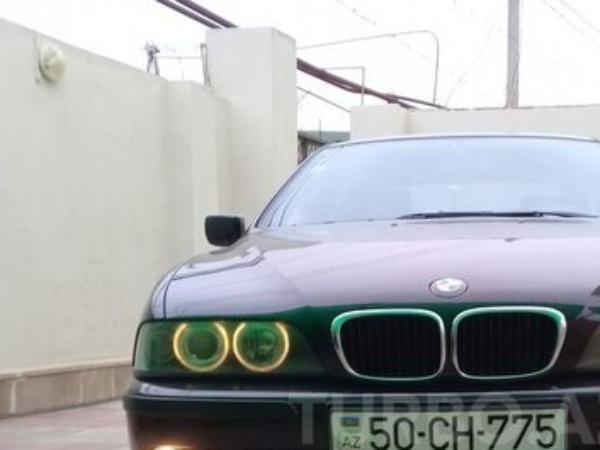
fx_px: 1006
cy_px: 419
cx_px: 462
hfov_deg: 32.5
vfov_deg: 24.4
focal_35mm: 58
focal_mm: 3.3
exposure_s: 1/50
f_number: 2.2
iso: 64
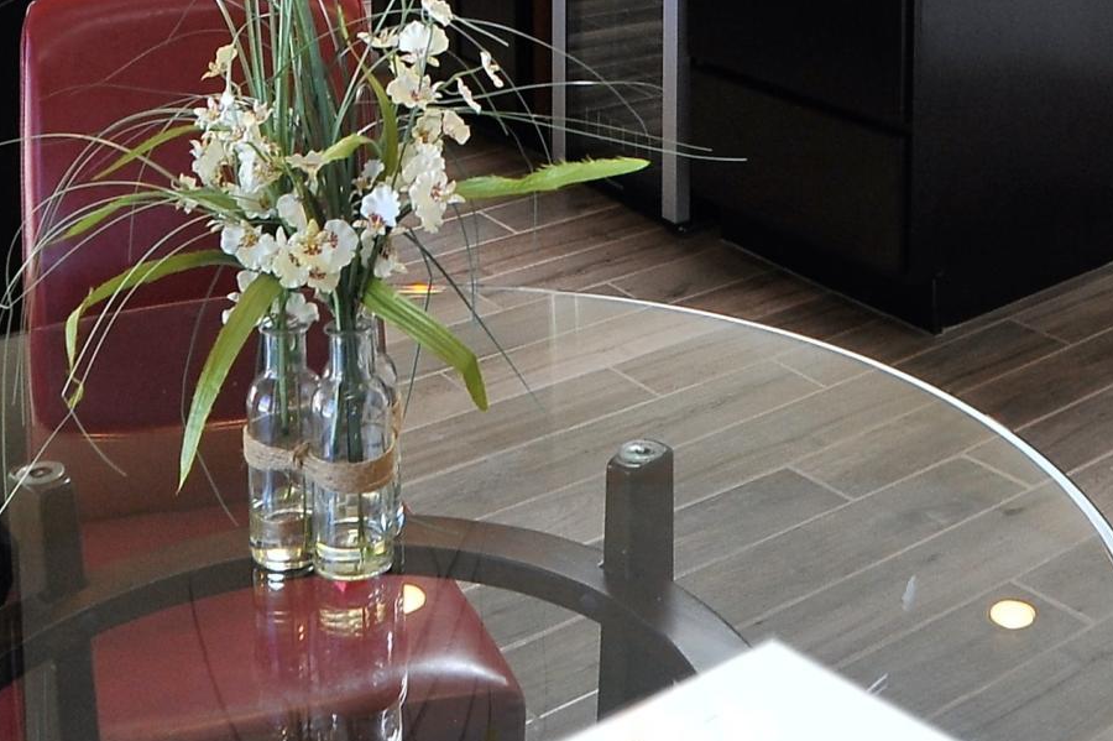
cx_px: 719
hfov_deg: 33.2
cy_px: -430
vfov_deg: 19.2
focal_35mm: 60
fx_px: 1854
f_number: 11
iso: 1000
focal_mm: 18
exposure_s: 1/40
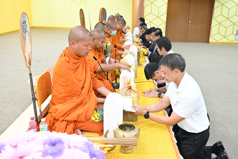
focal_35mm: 36
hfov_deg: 53.1
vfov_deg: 36.9
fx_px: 238
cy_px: 82
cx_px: 125
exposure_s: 1/40
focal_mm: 34
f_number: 4
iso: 1600
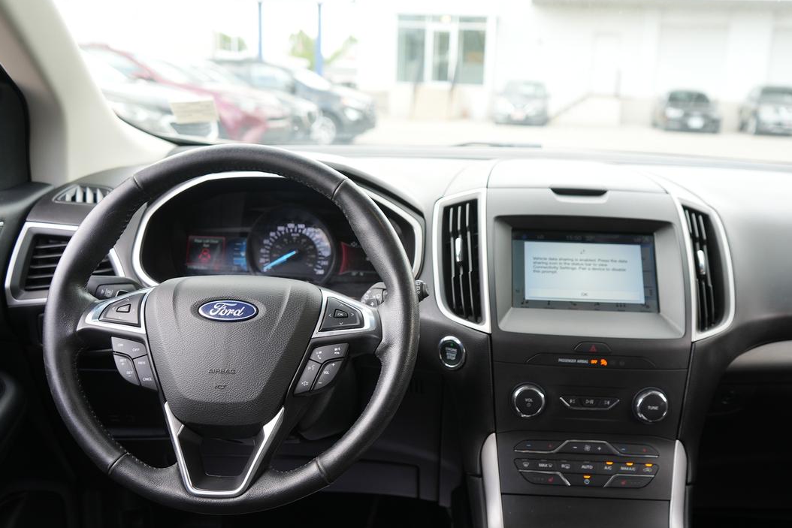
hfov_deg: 55.7
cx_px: 427
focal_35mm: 34
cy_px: 304
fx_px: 748
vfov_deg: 38.8
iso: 125
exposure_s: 1/60
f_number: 4
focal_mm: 28
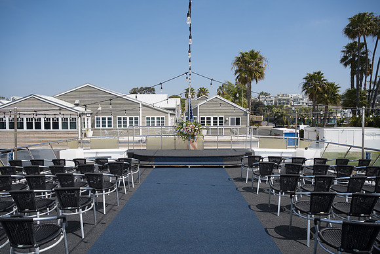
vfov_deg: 53.2
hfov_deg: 73.7
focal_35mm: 24
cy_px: 127
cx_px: 190
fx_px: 253
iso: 31
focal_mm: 24
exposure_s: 1/200
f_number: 5.6
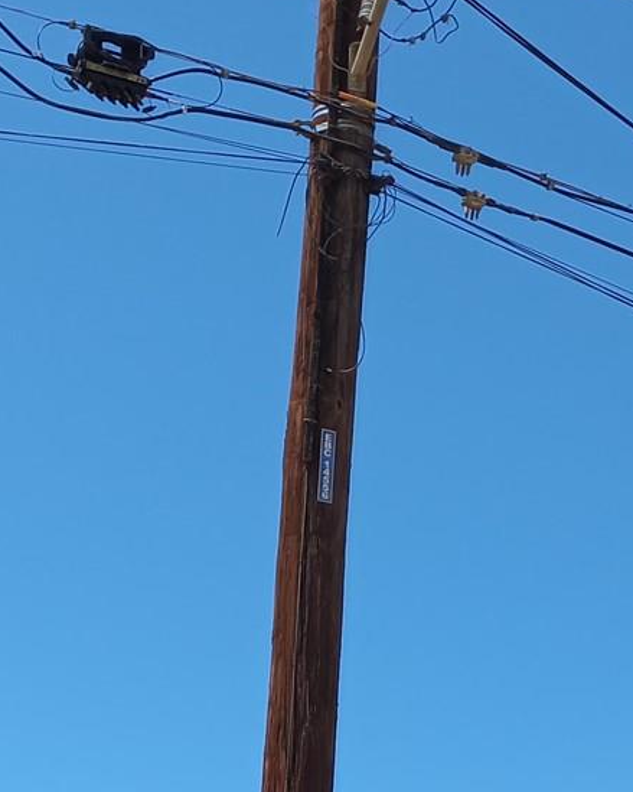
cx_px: 228
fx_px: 2132
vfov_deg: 19.6
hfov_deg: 16.9
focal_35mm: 91
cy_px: 1000
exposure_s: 1/611
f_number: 1.8
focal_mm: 4.6
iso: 25
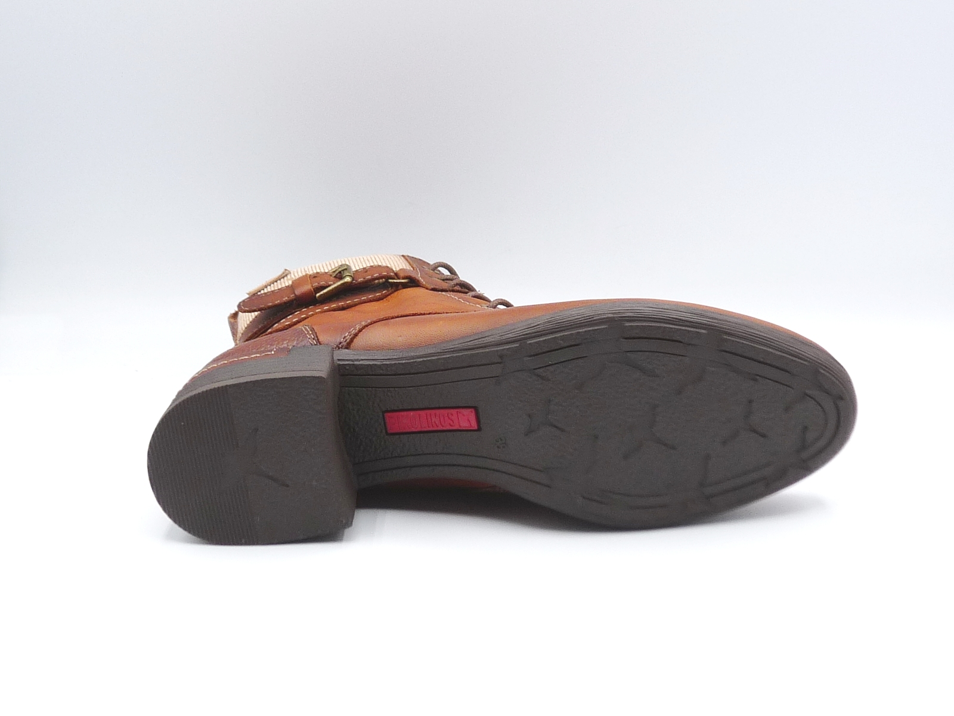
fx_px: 1350
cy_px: 358
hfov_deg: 38.9
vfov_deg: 29.7
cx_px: 477
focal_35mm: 49
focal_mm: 4.8
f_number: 4
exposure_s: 1/160
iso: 100
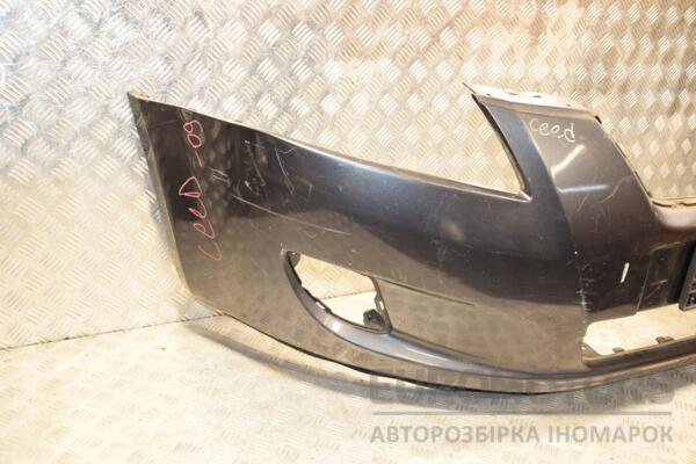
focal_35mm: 36
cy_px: 232
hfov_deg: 53.1
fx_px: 696
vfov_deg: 36.9
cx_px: 348
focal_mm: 24
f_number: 5
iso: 800
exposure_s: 1/160
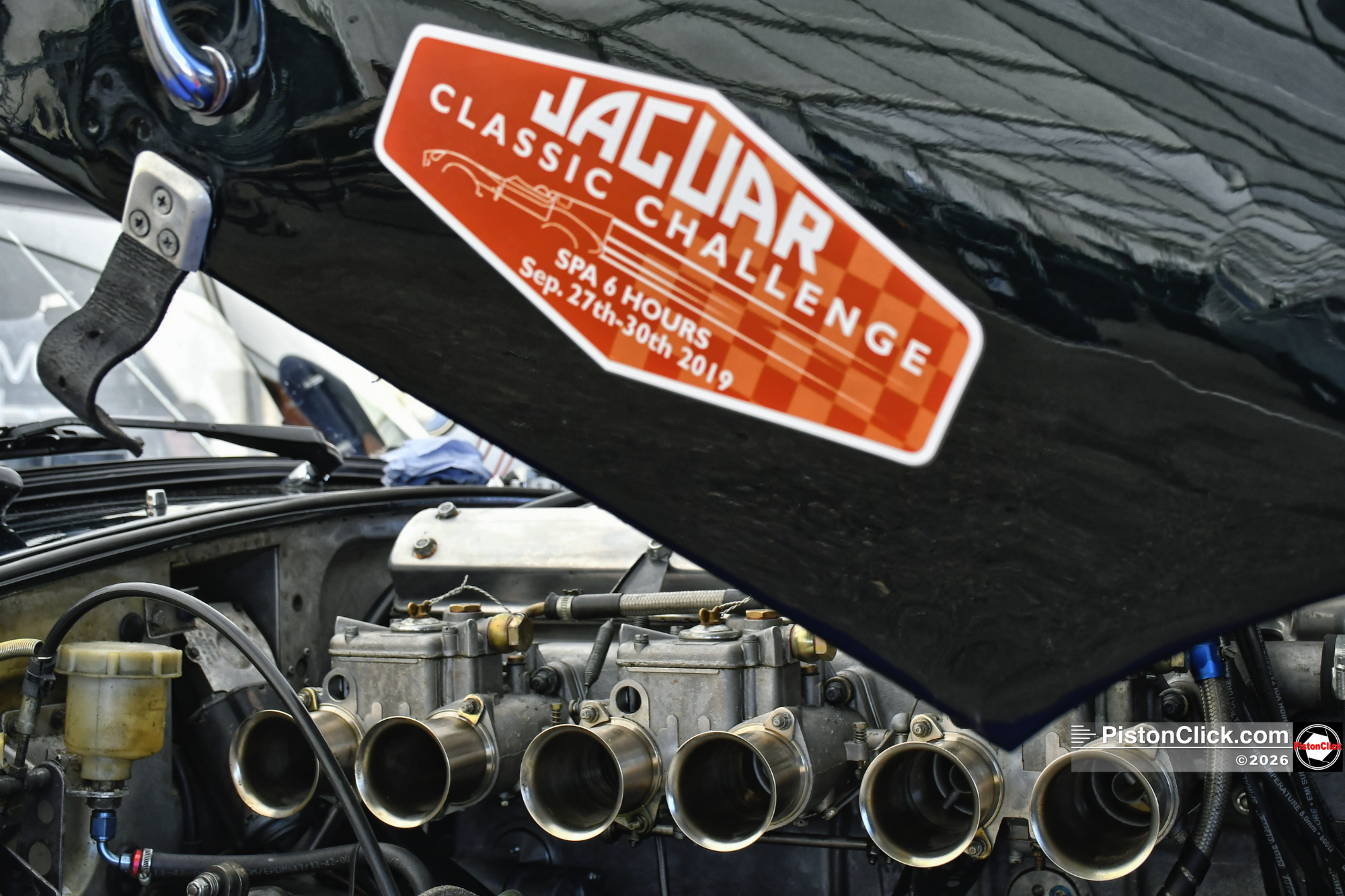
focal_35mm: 52
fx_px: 1961
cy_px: 448
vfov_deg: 25.7
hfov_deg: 37.9
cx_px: 672
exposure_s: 1/200
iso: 640
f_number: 8
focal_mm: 35
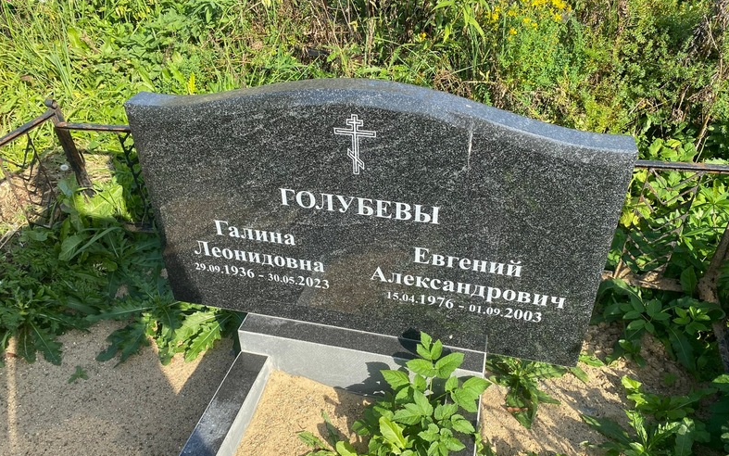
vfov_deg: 44.5
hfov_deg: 66.5
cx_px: 369
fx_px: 556
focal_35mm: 28
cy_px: 242
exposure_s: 1/864
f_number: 1.8
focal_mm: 4.25
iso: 32
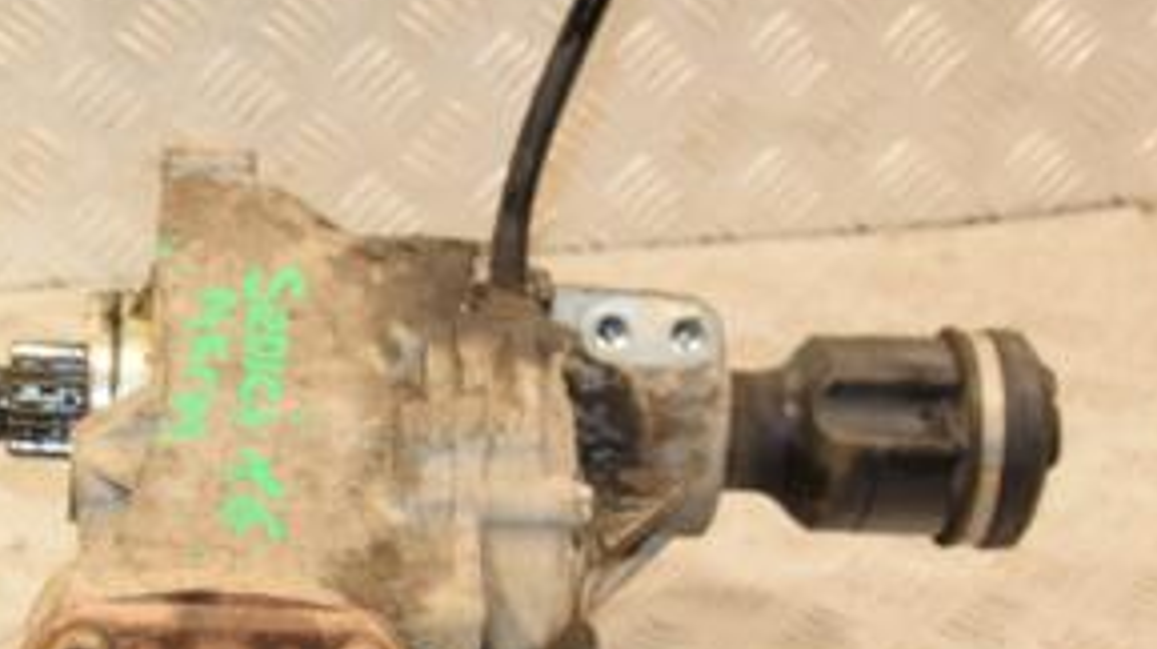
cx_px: 284
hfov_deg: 21.6
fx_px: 3004
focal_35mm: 98
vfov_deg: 12.2
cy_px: 609
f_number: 5
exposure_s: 1/200
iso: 800
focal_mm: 30
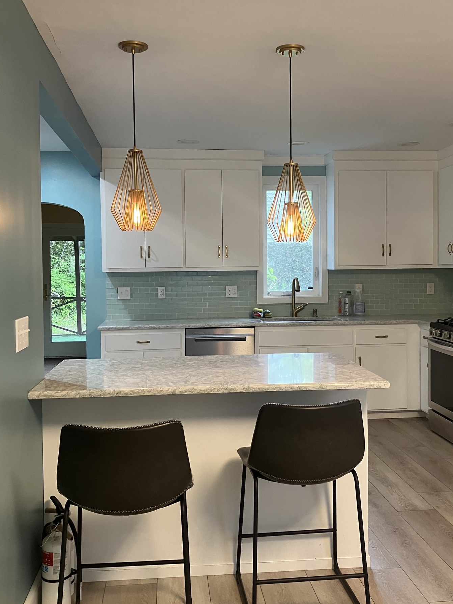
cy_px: 283
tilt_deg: -3.6
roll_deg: +0.5
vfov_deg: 51.3
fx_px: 628
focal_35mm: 36
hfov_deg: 39.6
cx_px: 240
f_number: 1.8
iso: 125
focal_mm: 3.99
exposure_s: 1/60
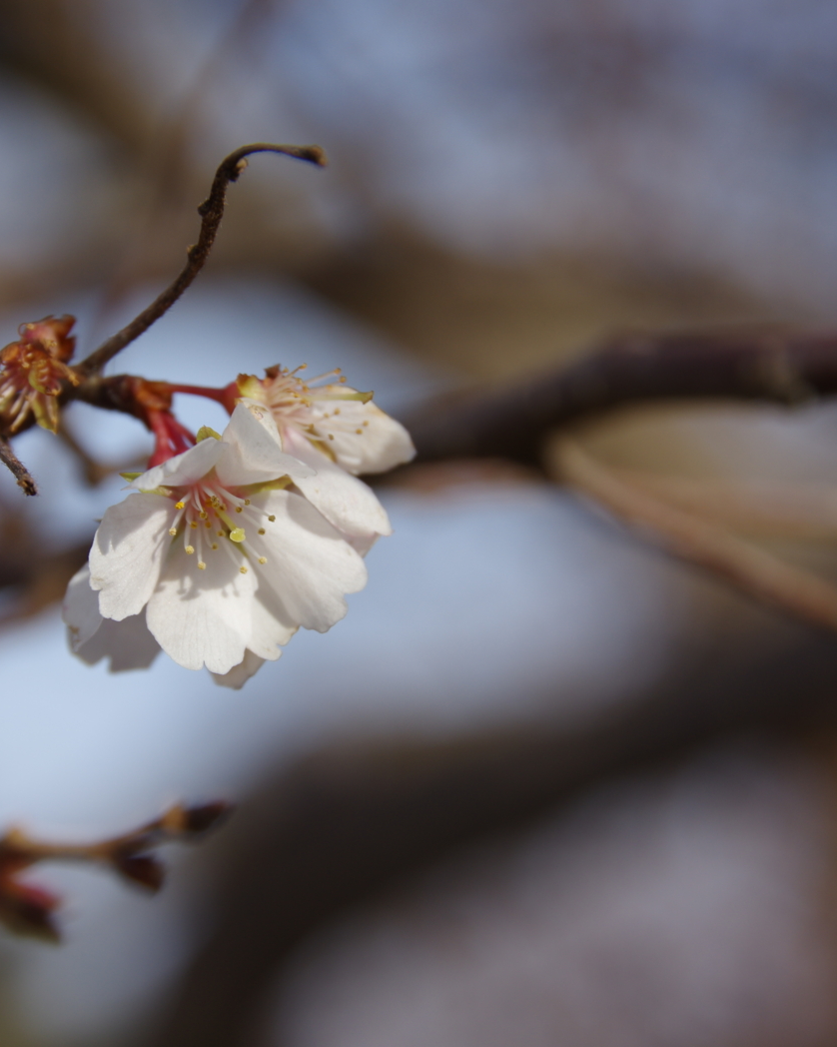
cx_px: 273
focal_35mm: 189
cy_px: 521
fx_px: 5854
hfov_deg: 8.2
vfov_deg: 10.2
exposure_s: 1/250
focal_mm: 88
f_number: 7.1
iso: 100
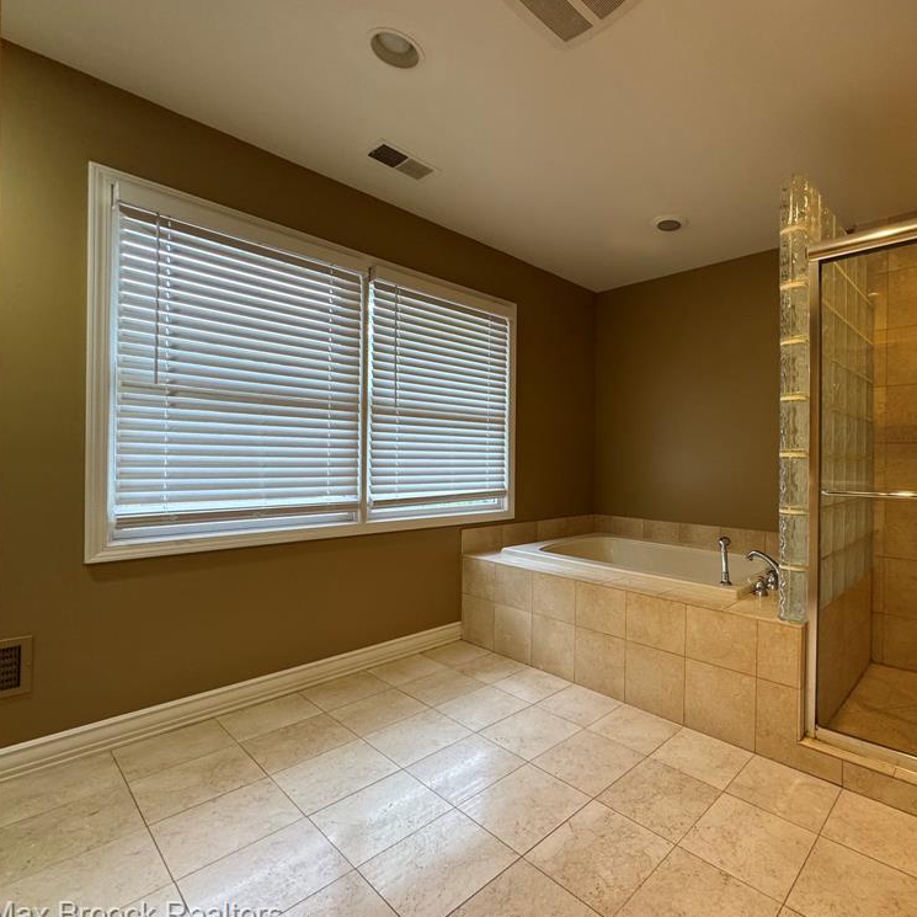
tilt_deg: +0.8
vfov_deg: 84.0
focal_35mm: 17
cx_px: 613
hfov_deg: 81.1
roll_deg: -0.5
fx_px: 510
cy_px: 463
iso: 250
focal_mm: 2.22
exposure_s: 1/60
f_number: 2.2
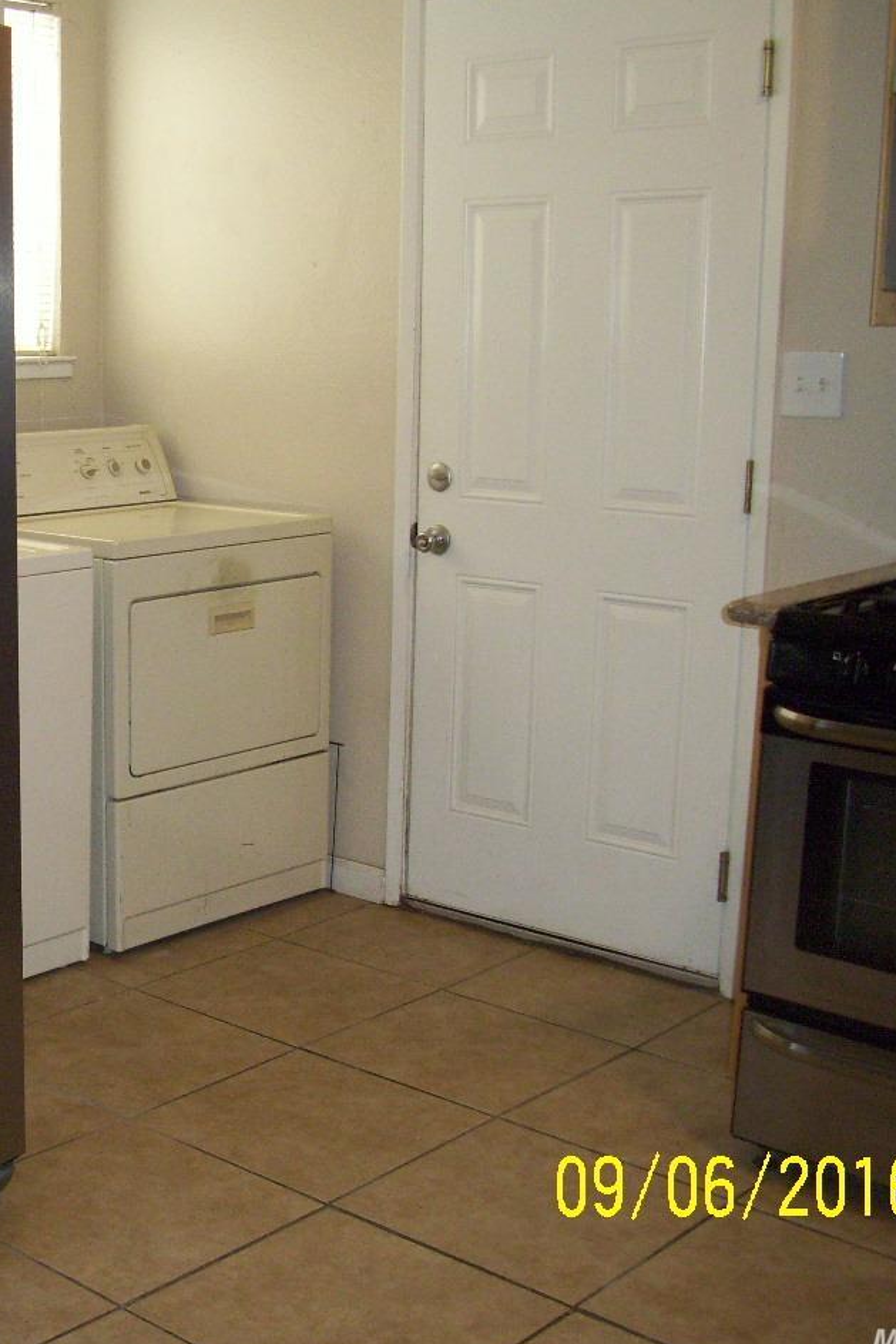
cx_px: 103
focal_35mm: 48
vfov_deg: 41.1
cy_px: 673
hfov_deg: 27.2
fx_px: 1791
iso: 250
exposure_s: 1/40
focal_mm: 5.7
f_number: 2.9
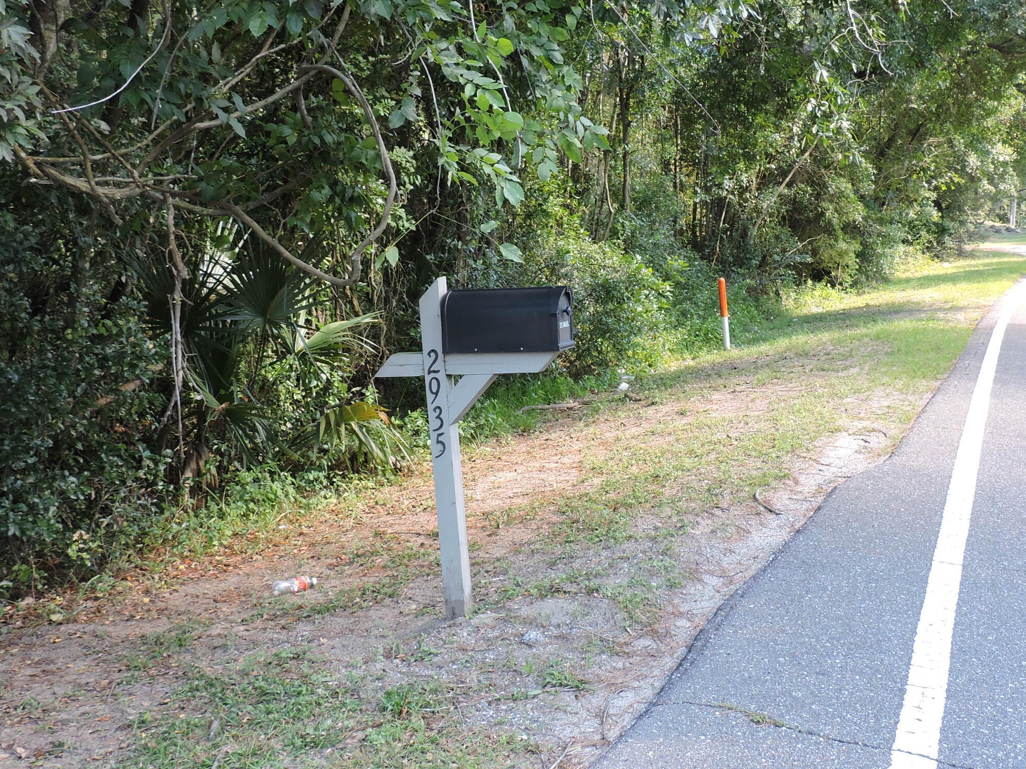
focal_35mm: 50
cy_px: 348
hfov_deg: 38.1
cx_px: 592
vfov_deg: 29.1
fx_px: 1482
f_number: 3.2
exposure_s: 1/50
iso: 140
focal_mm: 5.9
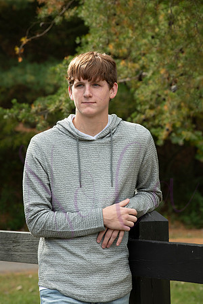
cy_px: 152
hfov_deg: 9.5
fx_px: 1226
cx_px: 102
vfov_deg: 14.2
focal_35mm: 145
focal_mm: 145
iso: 800
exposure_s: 1/400
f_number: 10
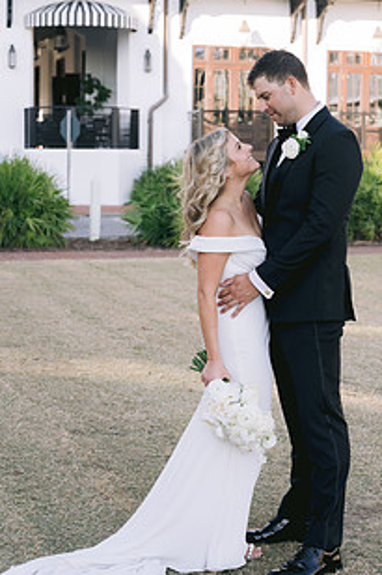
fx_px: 1163
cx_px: 173
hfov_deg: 18.6
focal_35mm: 73
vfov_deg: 27.7
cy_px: 246
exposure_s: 1/400
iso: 200
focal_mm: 50
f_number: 4
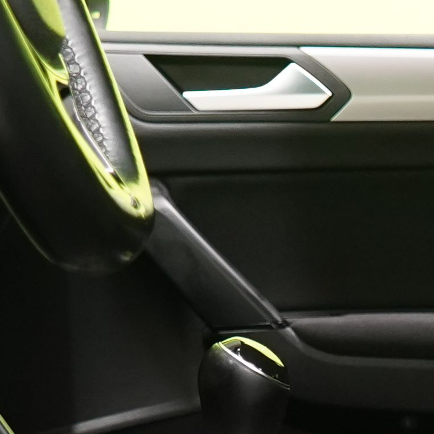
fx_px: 2766
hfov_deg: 9.0
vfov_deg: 8.8
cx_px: 351
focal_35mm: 195
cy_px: 547
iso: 1250
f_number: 5
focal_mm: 29
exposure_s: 1/20
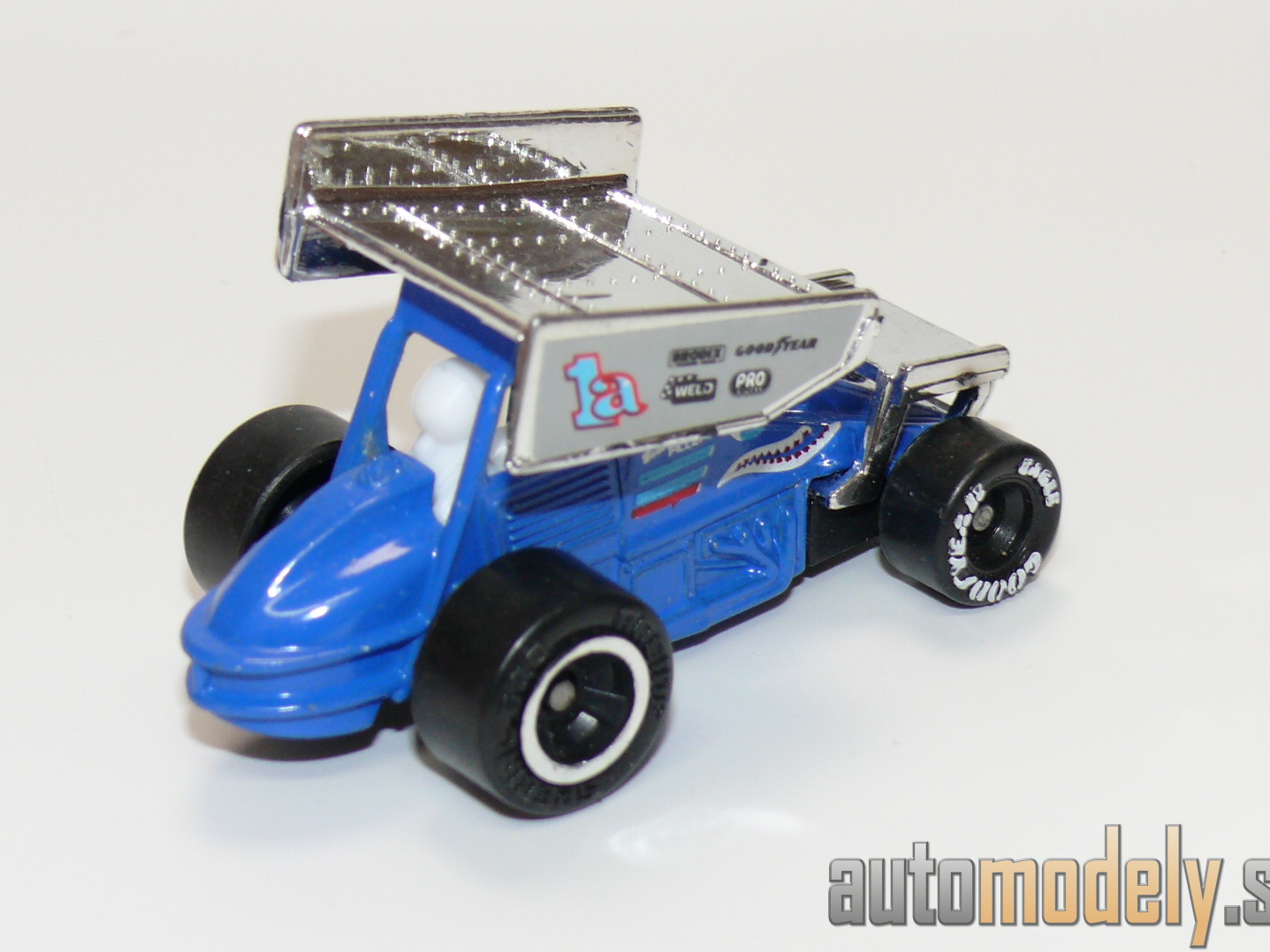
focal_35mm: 108
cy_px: 429
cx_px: 625
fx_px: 3963
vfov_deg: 13.7
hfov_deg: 18.2
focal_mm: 13
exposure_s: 1/30
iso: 100
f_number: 4
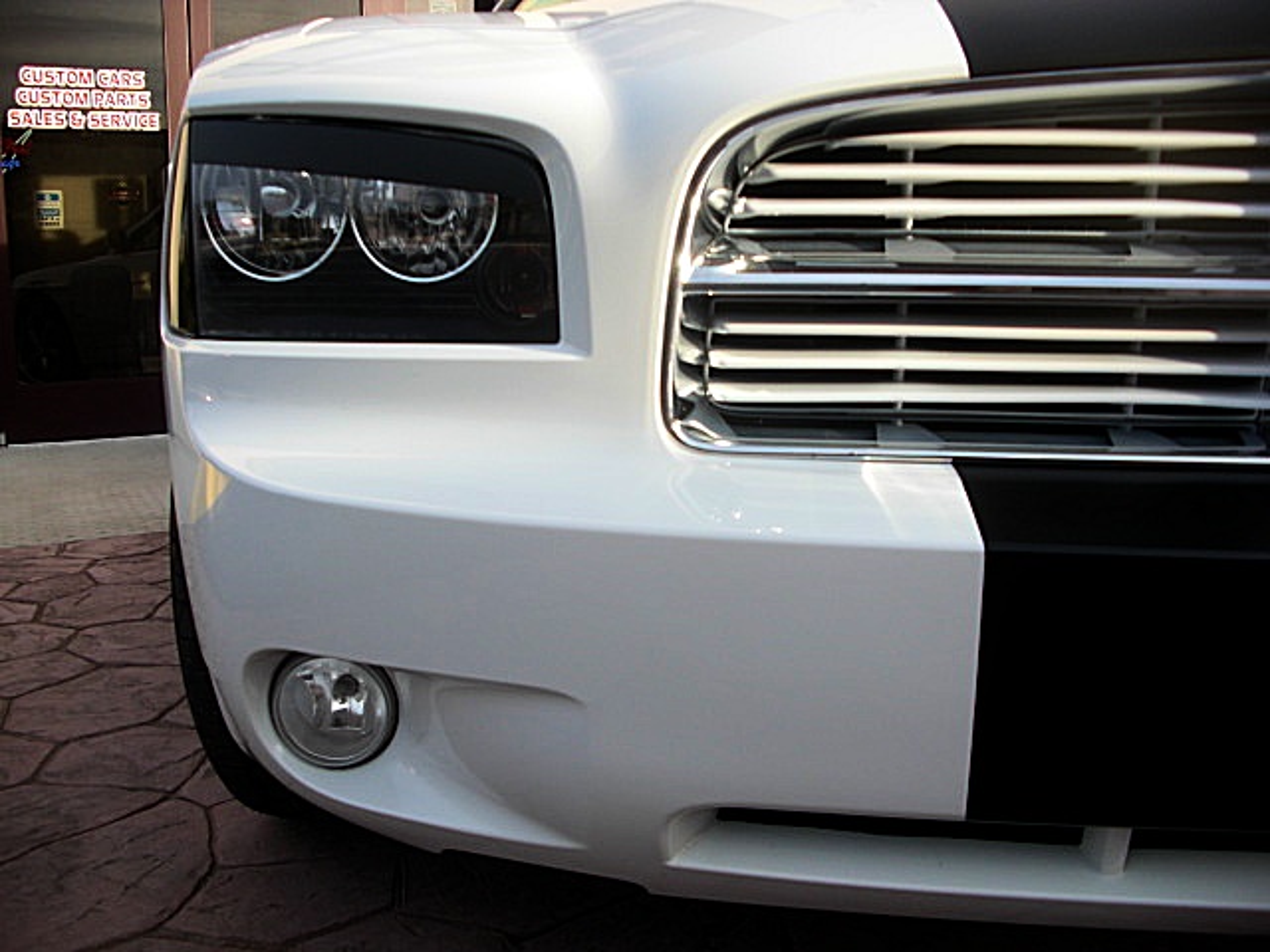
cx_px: 635
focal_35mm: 36
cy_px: 476
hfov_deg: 51.4
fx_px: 1321
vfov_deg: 39.7
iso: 50
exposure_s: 1/250
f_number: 2.8
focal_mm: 6.3
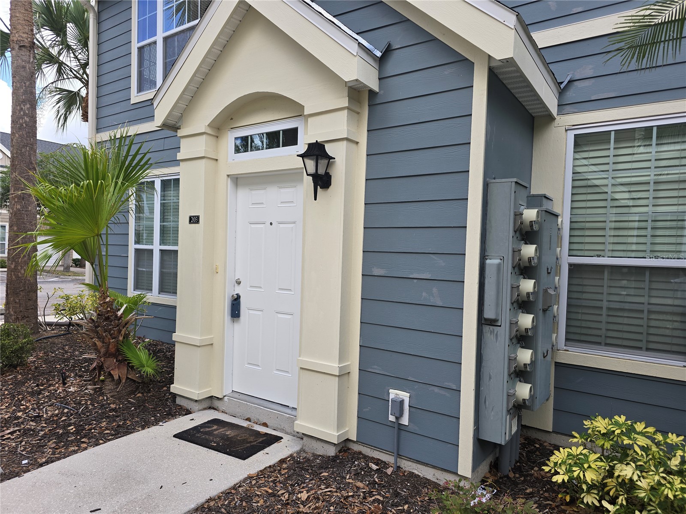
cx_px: 343
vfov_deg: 58.9
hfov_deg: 73.9
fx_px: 456
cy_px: 257
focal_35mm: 23
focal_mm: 6.3
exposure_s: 1/254
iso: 12
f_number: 1.7
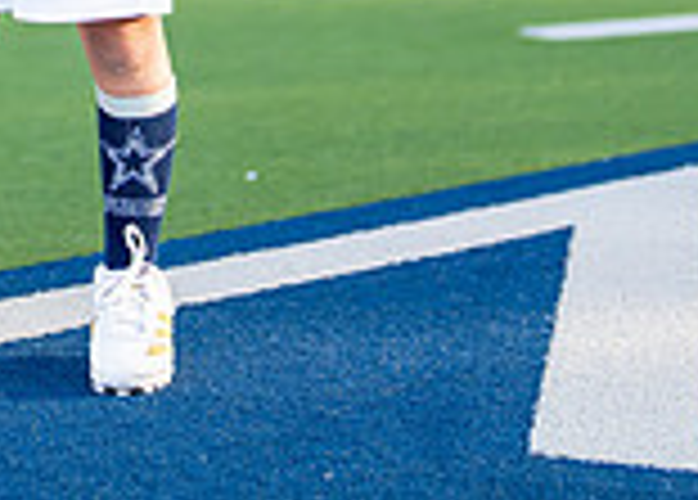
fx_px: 4444
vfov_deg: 6.3
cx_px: -43
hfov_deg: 8.9
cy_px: -440
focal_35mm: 224
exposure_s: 1/1600
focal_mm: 50
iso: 100
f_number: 1.2
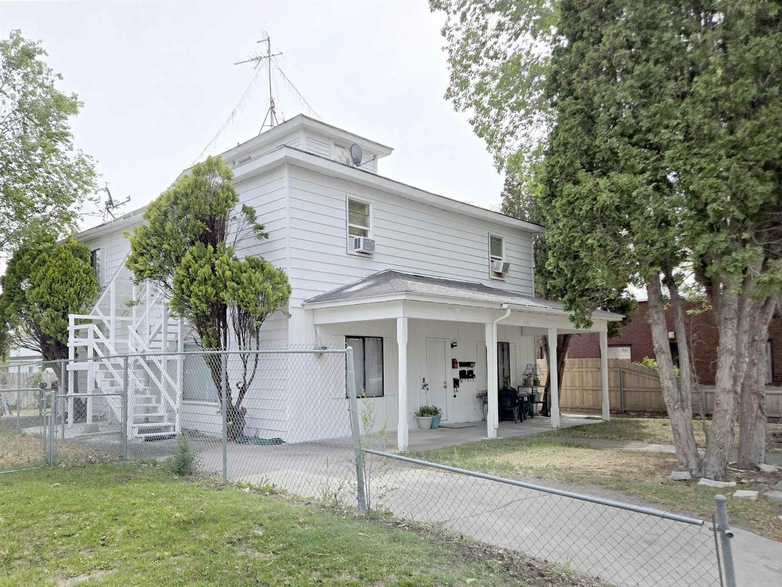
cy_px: 294
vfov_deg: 58.9
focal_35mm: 23
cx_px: 391
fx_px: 520
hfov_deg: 73.9
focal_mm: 5.4
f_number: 1.8
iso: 32
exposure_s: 1/2921
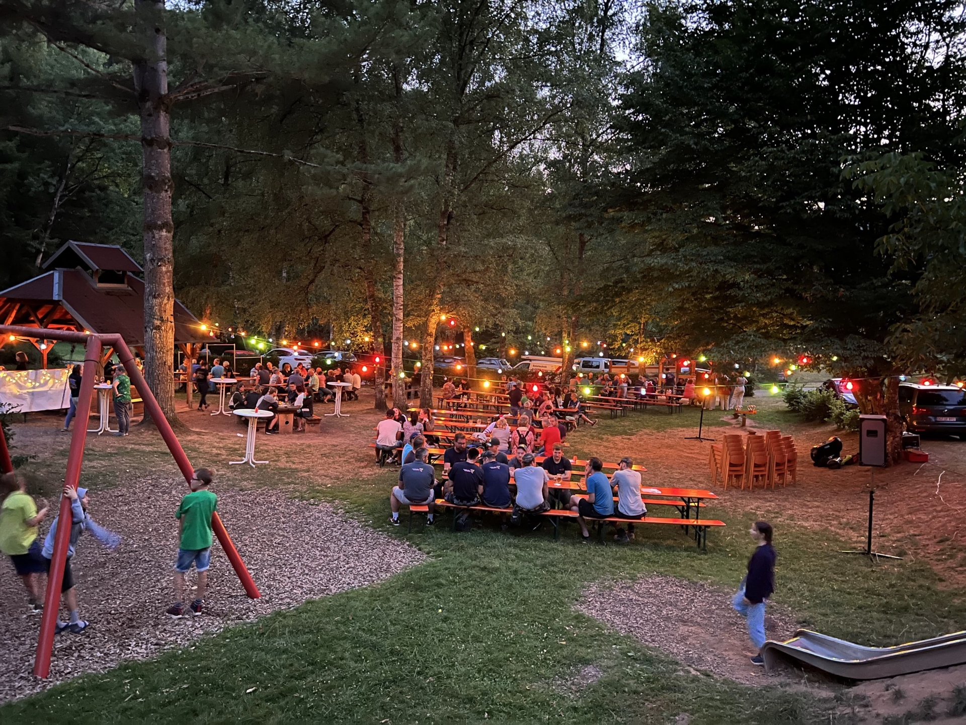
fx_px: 726
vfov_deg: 53.1
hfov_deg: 67.3
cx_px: 483
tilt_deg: -6.0
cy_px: 362
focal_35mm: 26
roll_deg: -1.9
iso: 1600
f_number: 1.5
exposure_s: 1/14
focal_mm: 5.7
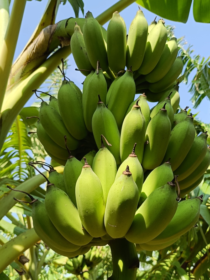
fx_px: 283
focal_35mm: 35
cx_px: 105
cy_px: 140
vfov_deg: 52.6
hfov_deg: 40.7
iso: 100
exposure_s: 1/335
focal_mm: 4.7
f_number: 1.7
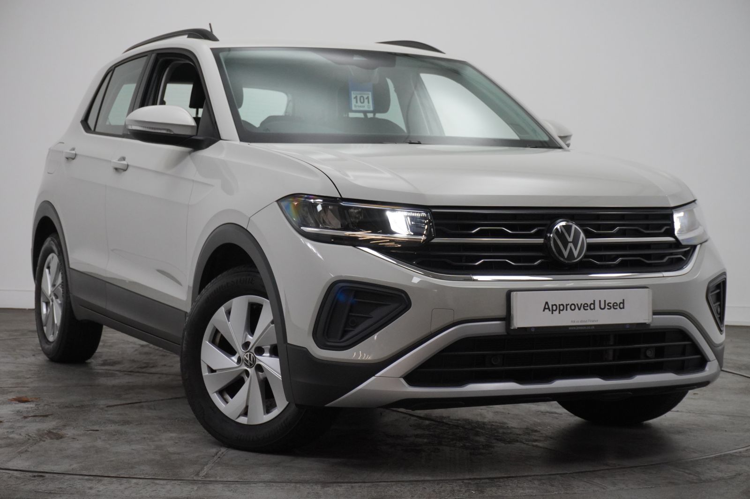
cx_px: 375
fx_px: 1468
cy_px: 250
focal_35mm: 70
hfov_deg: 28.7
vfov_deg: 19.3
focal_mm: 47
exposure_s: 1/200
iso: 2000
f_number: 5.6
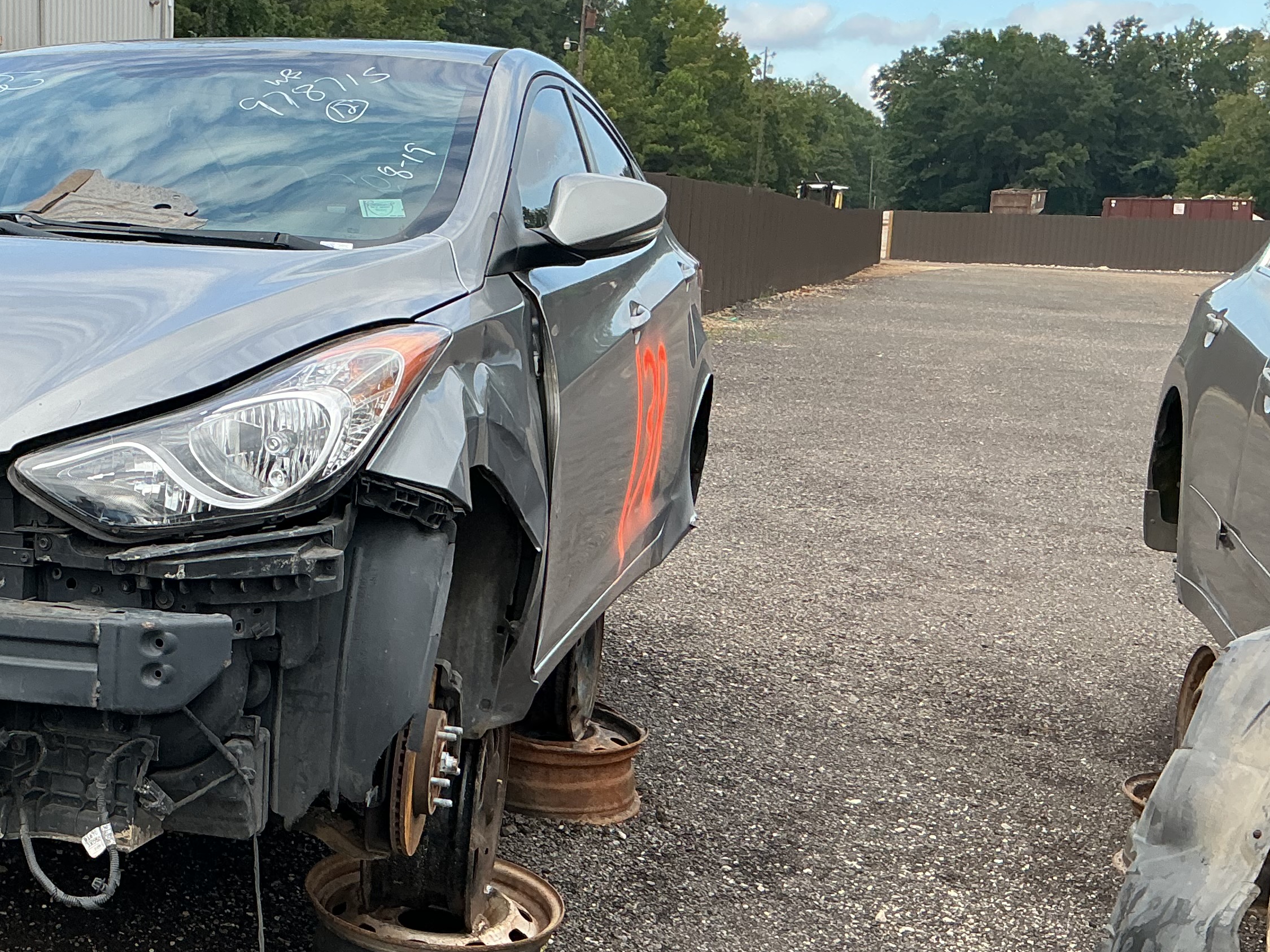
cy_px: 535
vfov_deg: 28.0
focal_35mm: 52
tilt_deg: -7.9
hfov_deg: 35.0
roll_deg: +0.9
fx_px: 1907
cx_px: 163
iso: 25
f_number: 1.8
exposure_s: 1/457
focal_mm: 3
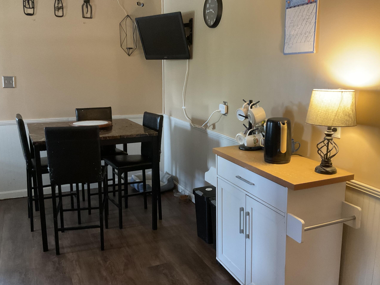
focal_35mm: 34
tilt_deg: -12.9
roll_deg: -0.4
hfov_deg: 54.0
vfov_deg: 41.8
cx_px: 188
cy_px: 146
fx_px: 373
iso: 320
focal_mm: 3
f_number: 1.8
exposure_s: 1/40
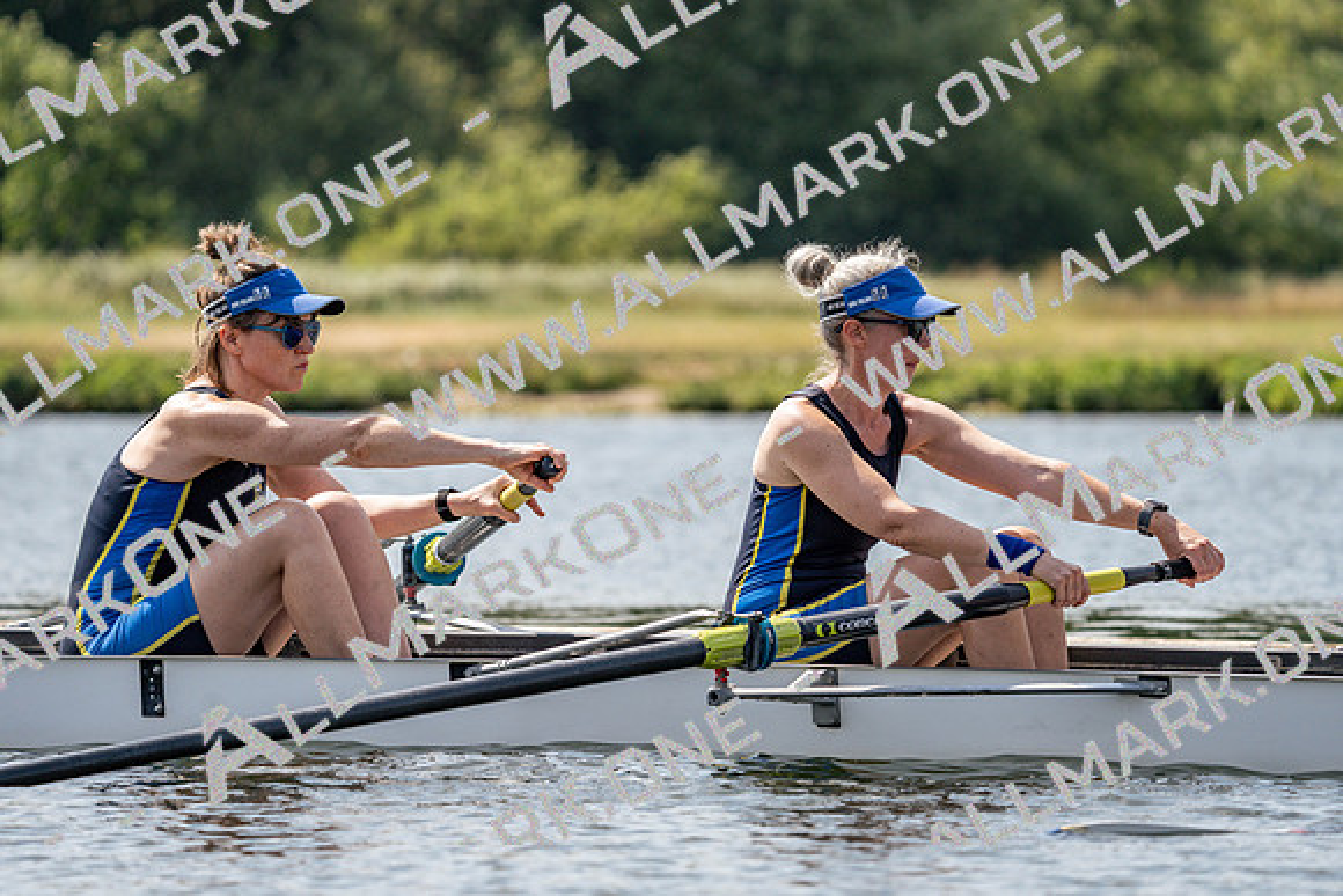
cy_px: 448
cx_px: 672
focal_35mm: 306
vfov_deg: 4.5
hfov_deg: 6.7
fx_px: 11418
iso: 250
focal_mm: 306
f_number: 6.3
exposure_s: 1/1600
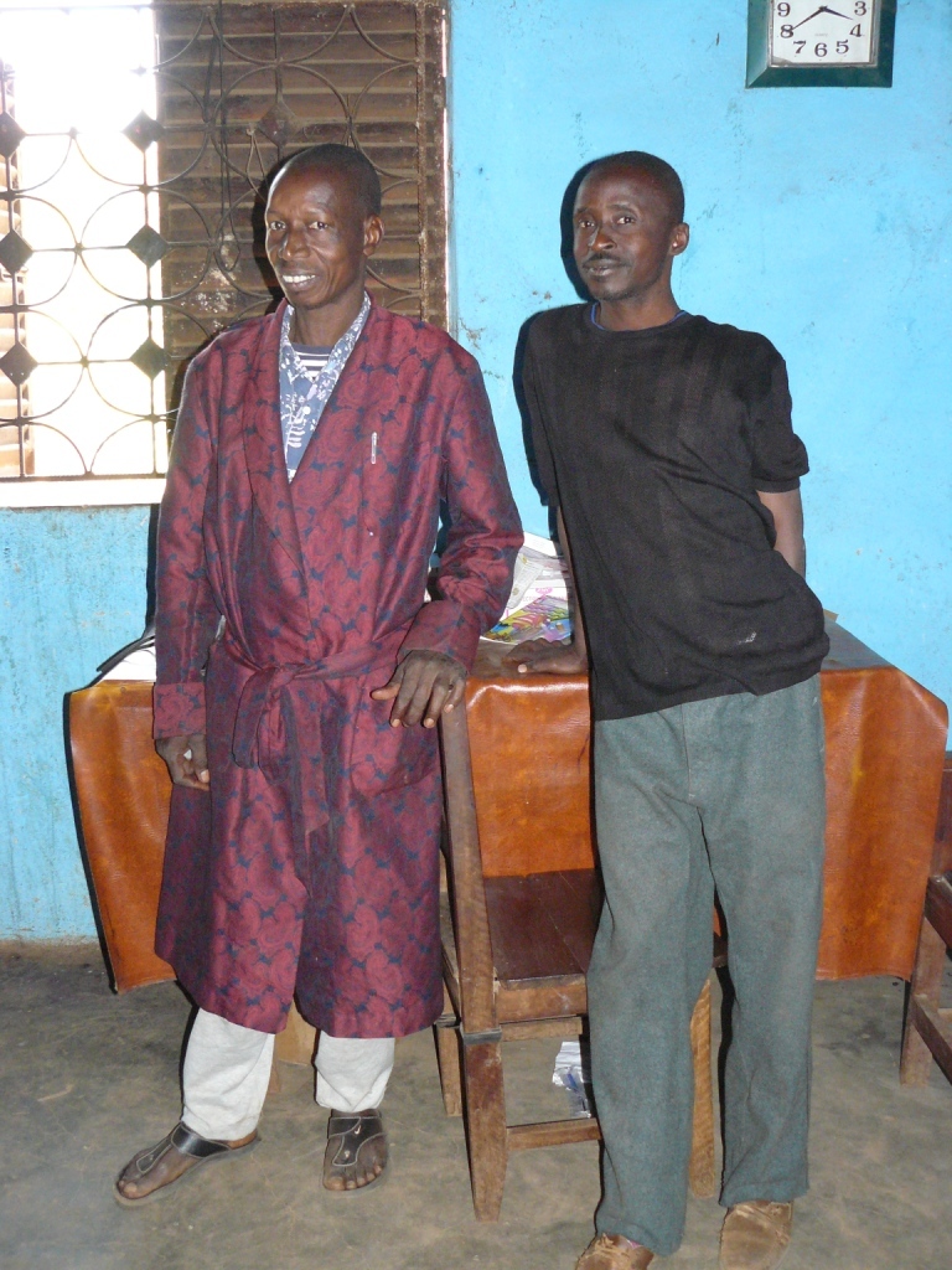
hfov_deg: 39.7
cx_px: 476
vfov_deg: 51.4
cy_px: 635
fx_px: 1320
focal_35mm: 36
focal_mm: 6
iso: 320
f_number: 2.8
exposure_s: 1/30
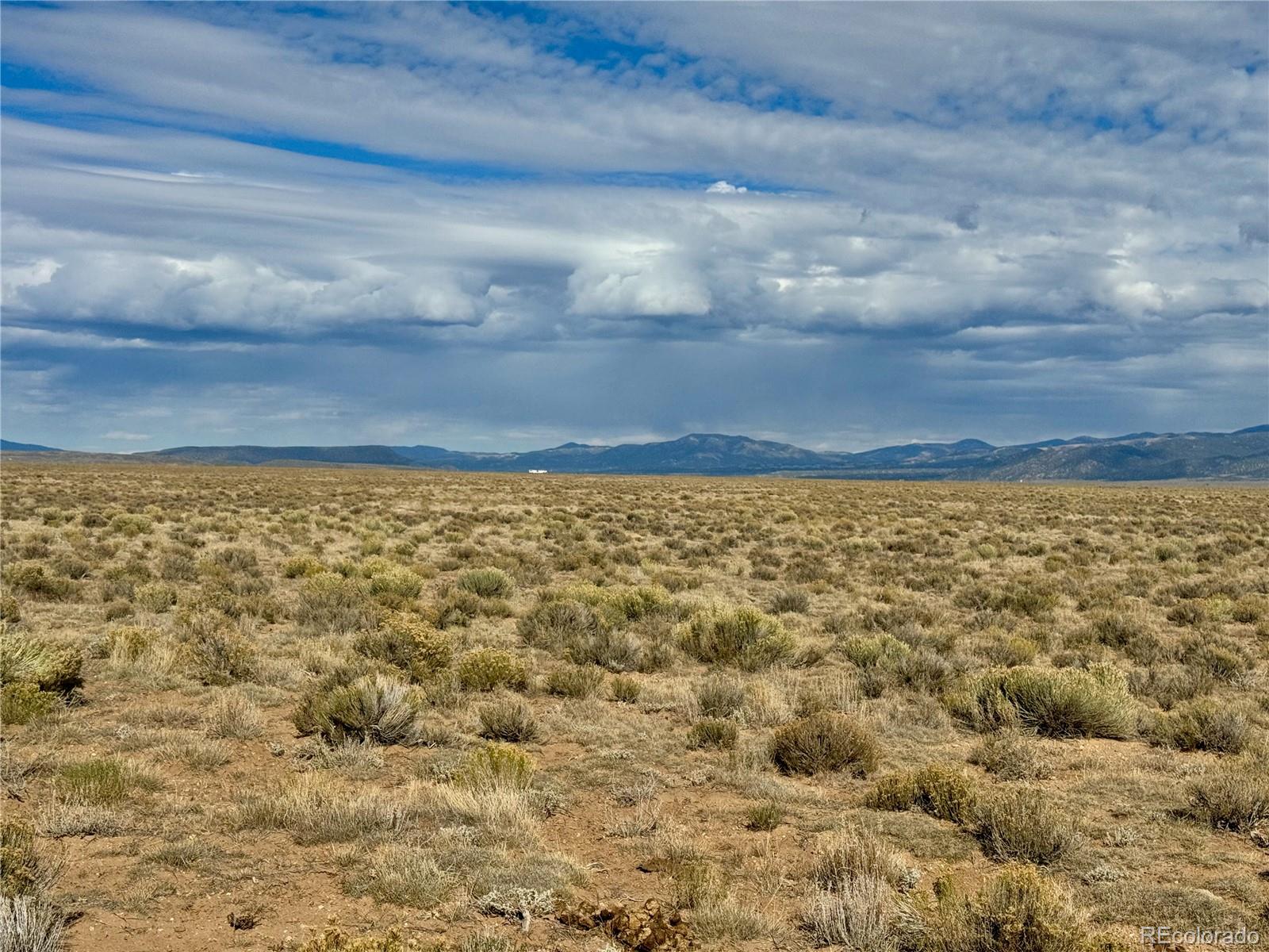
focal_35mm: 48
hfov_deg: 39.7
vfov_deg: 30.3
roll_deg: -2.3
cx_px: 634
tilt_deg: -0.7
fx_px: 1760
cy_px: 476
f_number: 1.78
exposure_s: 1/10526
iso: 64
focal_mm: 6.76
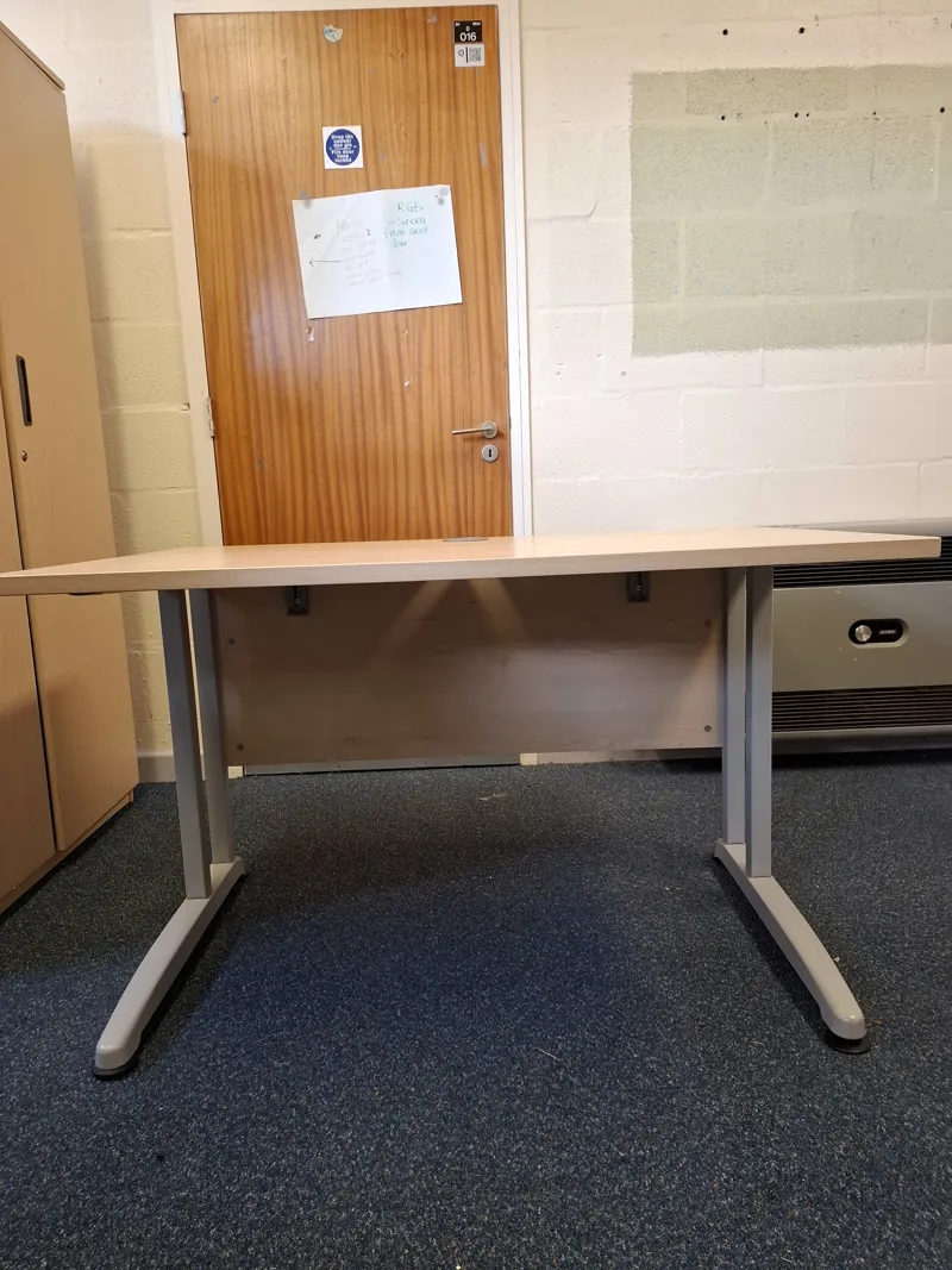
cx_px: 476
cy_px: 635
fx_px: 844
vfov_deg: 73.9
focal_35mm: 23
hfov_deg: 58.9
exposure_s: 1/100
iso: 320
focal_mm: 5.54
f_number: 1.8
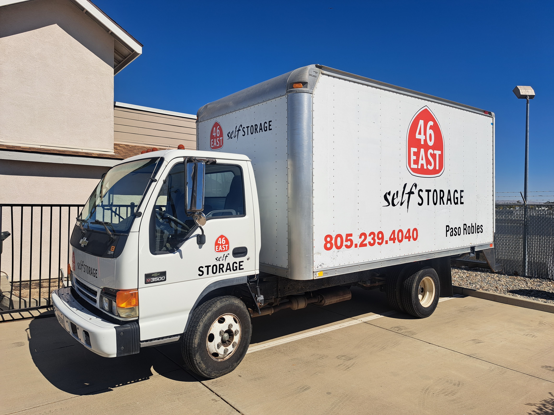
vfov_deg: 56.8
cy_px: 208
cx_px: 277
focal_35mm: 24
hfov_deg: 71.6
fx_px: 384
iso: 50
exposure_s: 1/2288
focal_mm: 5.23
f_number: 1.8
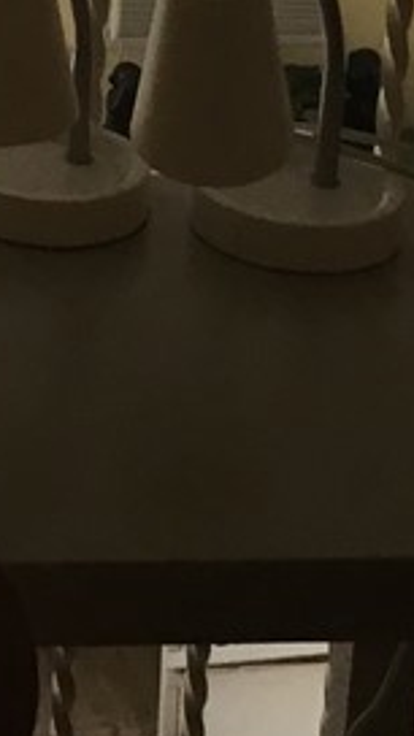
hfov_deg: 9.0
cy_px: -179
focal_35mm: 127
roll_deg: +0.5
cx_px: -382
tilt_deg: -16.7
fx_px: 2479
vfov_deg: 16.1
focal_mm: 3.3
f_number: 2.4
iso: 32
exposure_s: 1/40
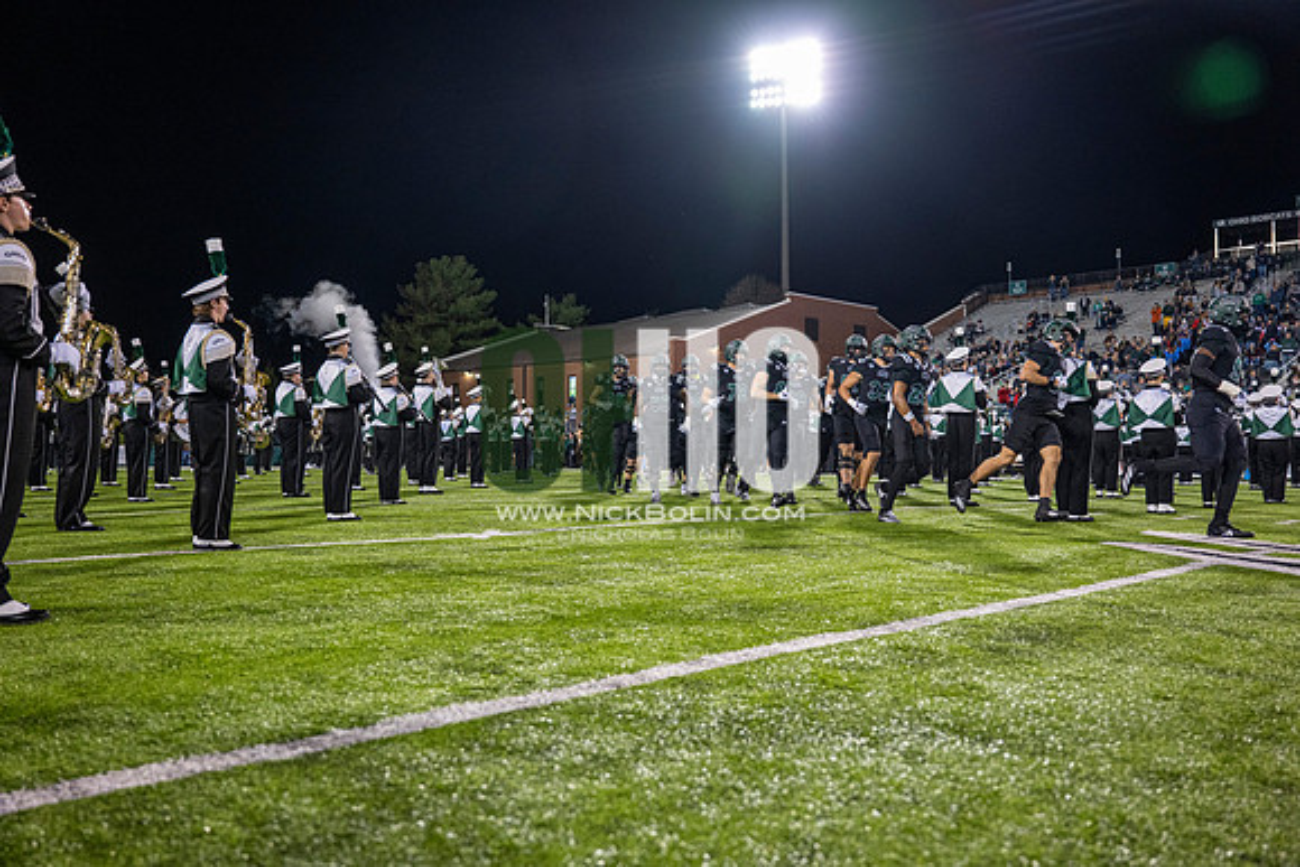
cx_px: 650
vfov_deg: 42.3
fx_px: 1120
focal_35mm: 31
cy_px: 434
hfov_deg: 60.3
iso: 1250
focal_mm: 31
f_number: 3.2
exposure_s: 1/500
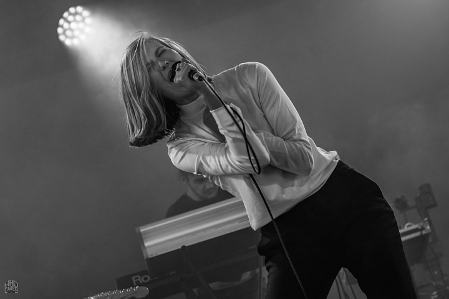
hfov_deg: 14.4
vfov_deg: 9.6
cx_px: 224
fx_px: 1777
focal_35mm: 142
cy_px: 150
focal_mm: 95
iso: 500
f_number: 4.5
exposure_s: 1/100
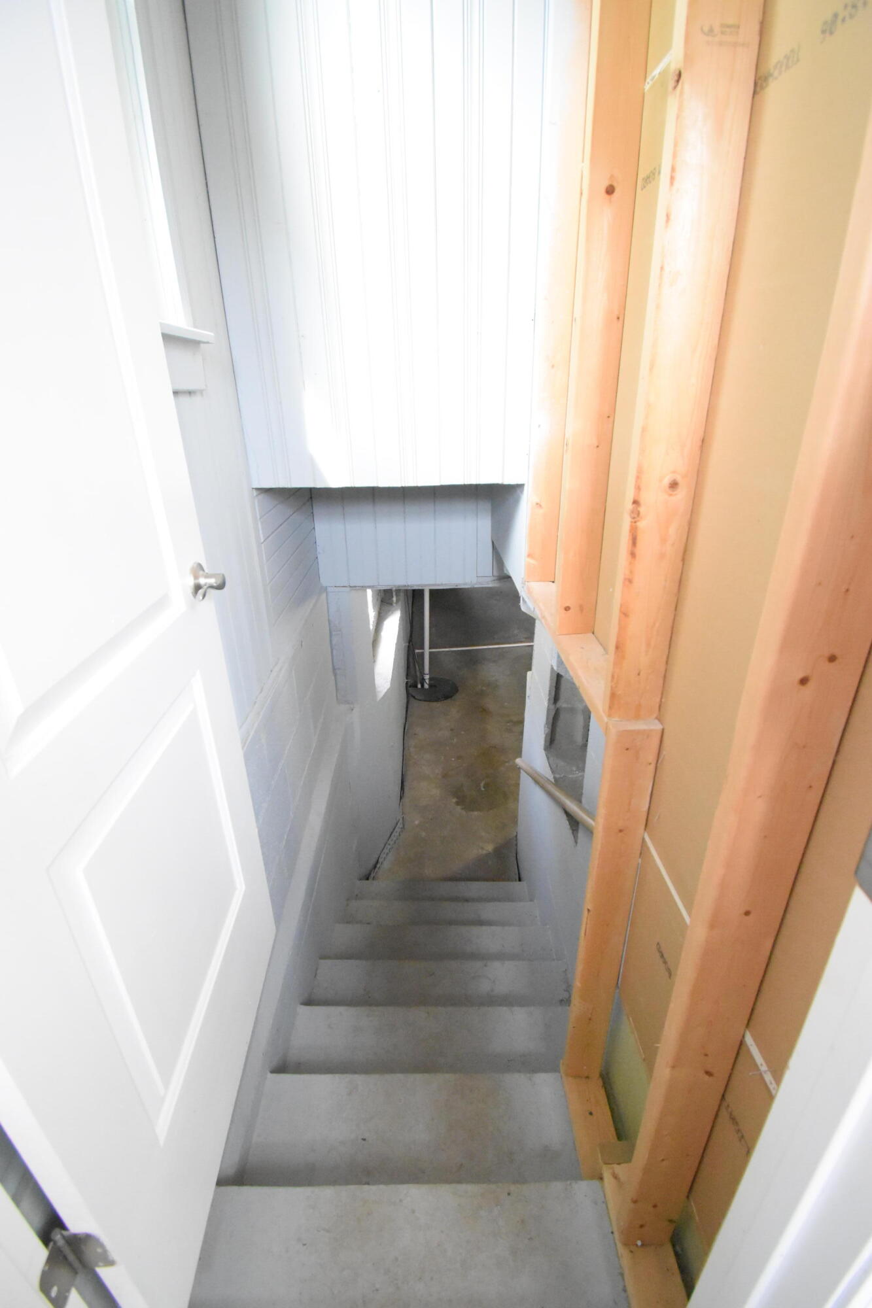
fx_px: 545
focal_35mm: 15
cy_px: 654
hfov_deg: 77.3
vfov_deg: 100.4
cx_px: 436
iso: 5600
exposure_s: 1/125
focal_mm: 10
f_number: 4.5
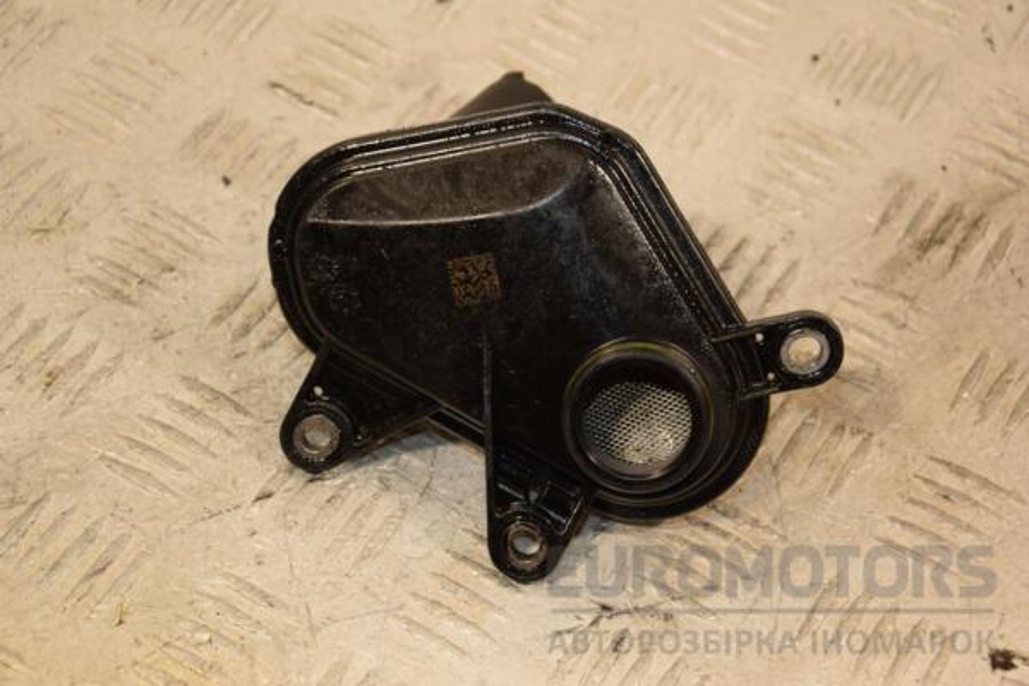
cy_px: 343
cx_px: 514
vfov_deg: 15.7
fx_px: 2487
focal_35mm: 87
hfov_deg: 23.4
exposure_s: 1/160
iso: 800
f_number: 5
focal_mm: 58
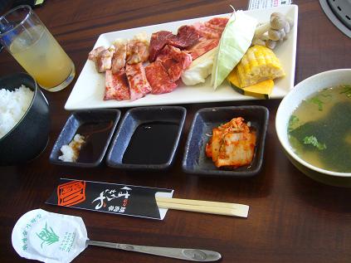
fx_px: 355
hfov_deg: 52.6
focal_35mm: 35
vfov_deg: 40.7
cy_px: 132
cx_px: 176
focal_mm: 5.8
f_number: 2.8
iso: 100
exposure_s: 1/40
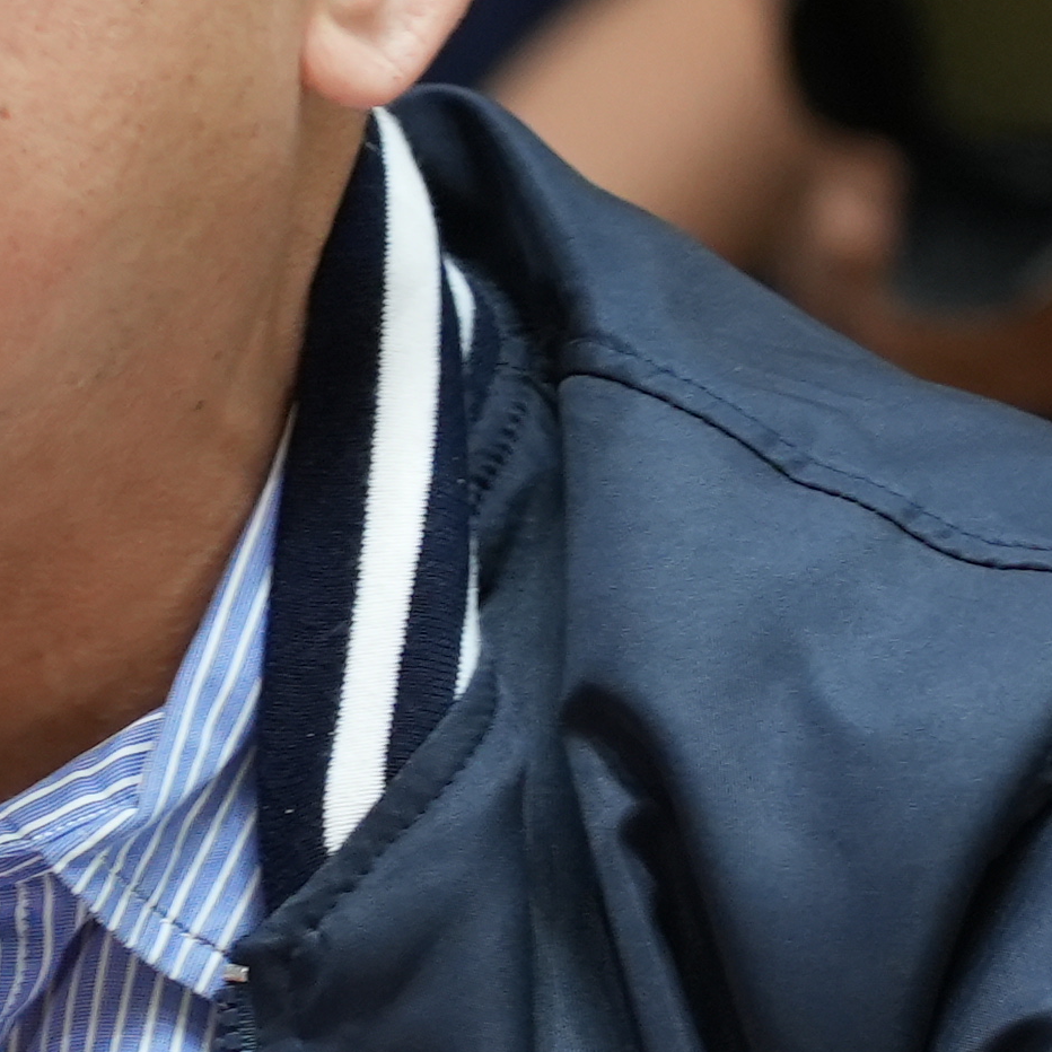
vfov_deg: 2.6
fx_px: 23071
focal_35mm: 671
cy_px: 859
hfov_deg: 2.6
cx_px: -923
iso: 1000
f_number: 4
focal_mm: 105
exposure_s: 1/25
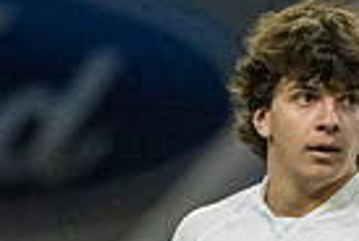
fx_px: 16890
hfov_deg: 1.2
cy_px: 389
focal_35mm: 1690
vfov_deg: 0.8
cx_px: 252
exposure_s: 1/1000
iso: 16000
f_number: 5.6
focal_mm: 400
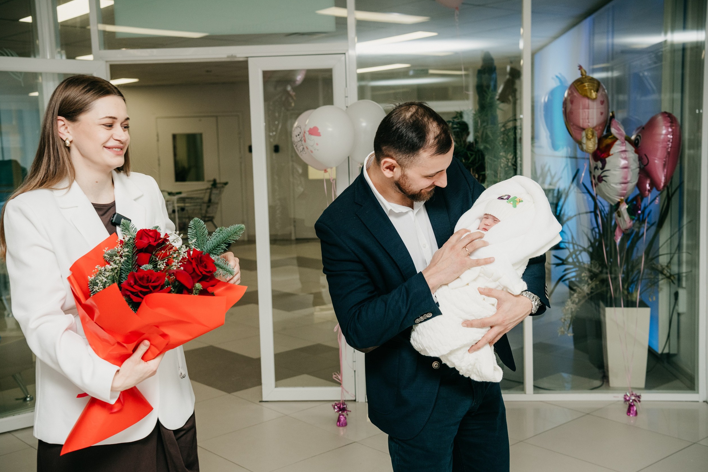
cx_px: 356
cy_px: 238
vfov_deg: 31.2
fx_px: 846
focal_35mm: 43
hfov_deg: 45.4
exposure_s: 1/160
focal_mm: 42
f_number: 4.5
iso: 320
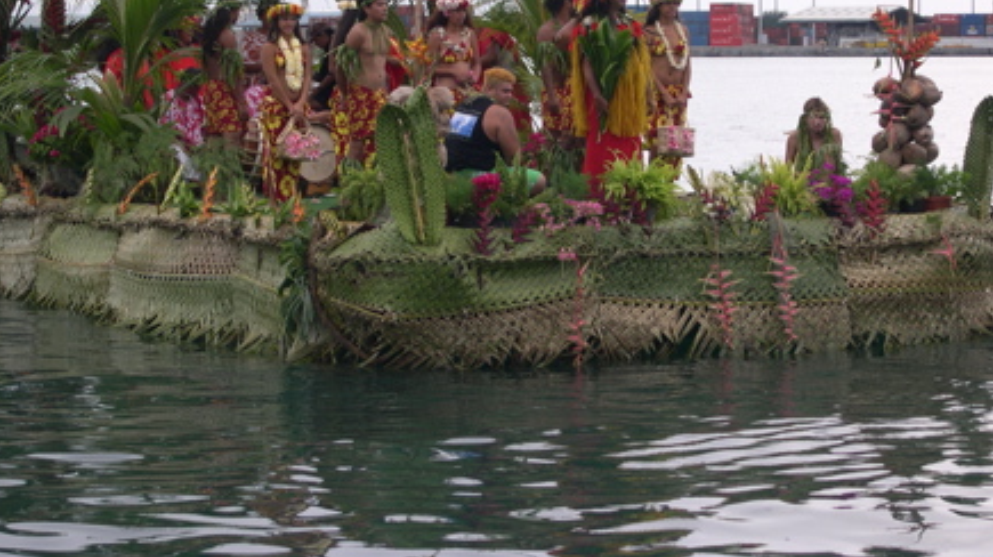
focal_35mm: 107
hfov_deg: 20.0
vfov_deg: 11.3
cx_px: 495
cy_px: 183
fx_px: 2815
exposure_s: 1/261
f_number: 4.6
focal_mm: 20.5
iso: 100
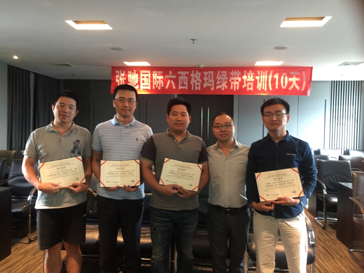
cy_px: 136
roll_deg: -2.2
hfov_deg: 61.7
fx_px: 305
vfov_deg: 48.2
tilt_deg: -1.0
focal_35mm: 29
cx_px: 182
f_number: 2.2
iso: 250
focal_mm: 4.15
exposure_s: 1/17
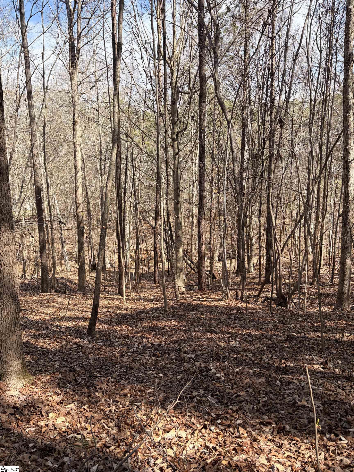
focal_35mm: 26
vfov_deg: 67.3
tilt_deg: -8.7
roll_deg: +0.8
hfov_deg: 53.1
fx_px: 355
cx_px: 177
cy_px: 236
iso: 50
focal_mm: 5.96
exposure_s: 1/1001
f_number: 1.6
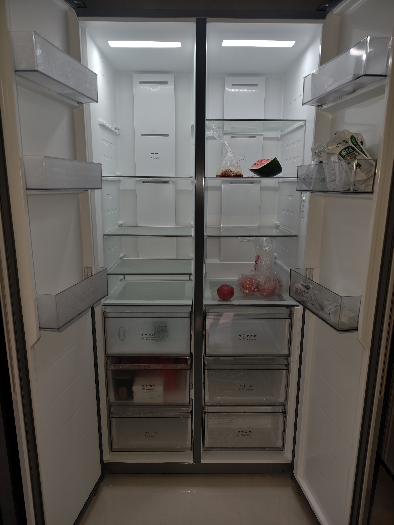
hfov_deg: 58.9
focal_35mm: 23
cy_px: 262
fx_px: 349
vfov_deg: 73.9
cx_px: 197
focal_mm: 8.67
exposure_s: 1/100
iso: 98
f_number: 1.75
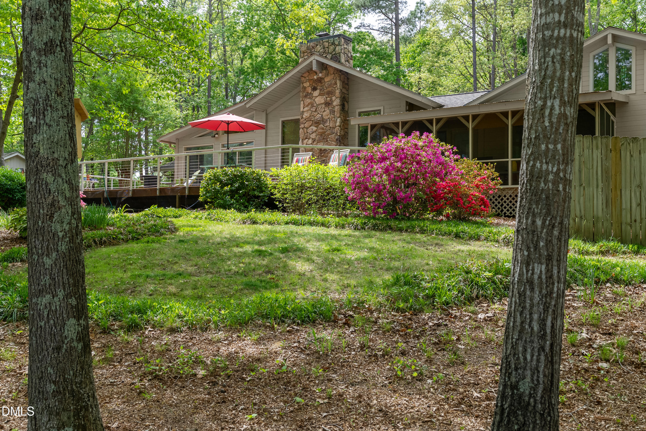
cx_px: 323
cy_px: 216
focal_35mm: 33
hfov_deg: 57.2
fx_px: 592
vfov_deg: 40.0
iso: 250
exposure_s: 1/160
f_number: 8
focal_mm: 33
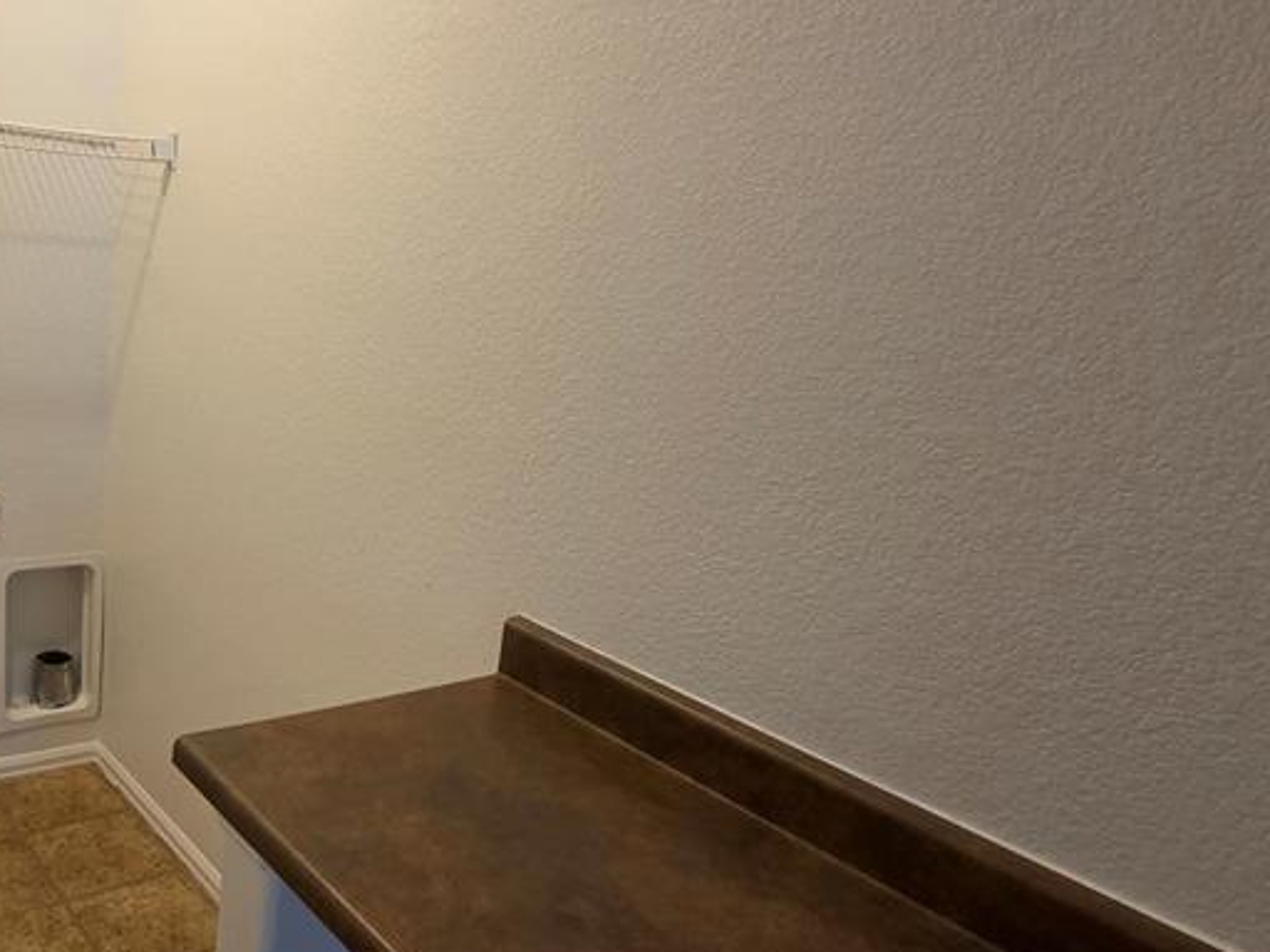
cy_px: 552
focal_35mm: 26
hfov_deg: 62.5
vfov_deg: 52.8
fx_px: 954
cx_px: 283
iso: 500
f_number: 2.2
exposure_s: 1/60
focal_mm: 2.2
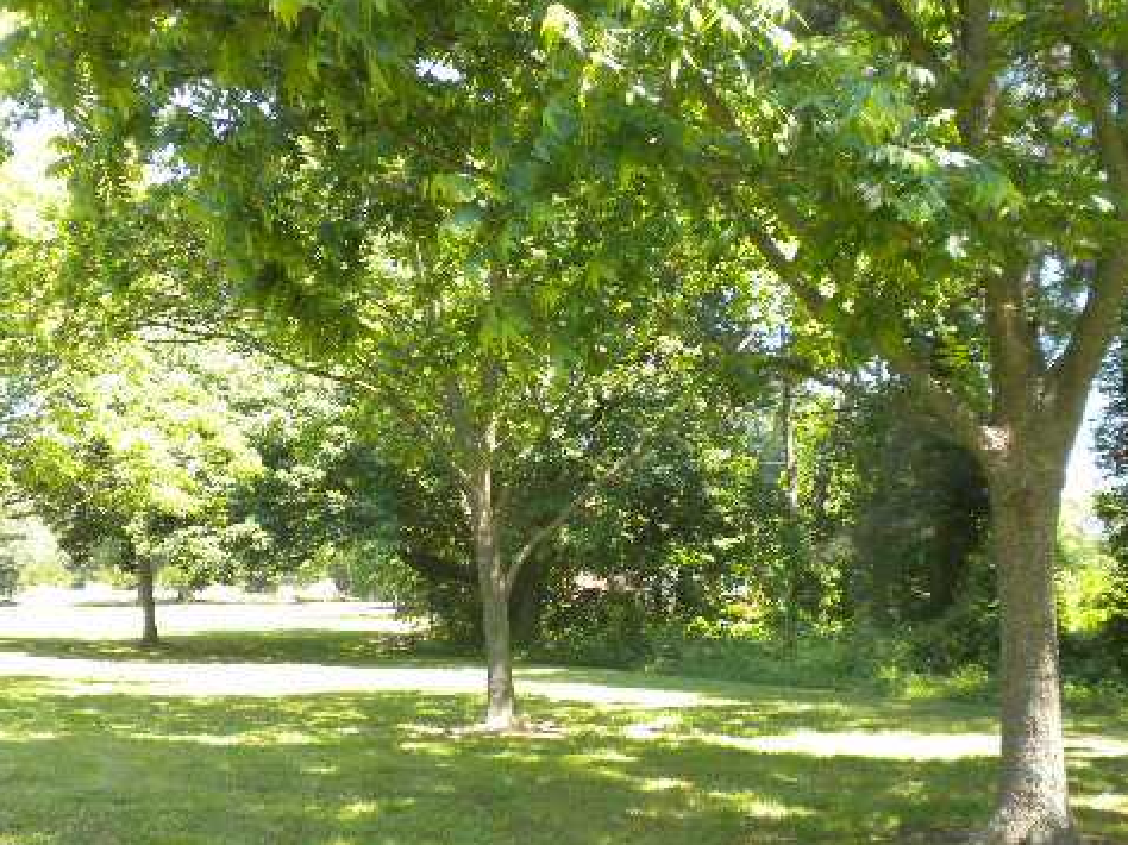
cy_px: 488
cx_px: 645
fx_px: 1628
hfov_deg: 38.1
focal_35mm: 50
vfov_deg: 29.0
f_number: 3.5
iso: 90
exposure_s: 1/98.5
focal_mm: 6.6
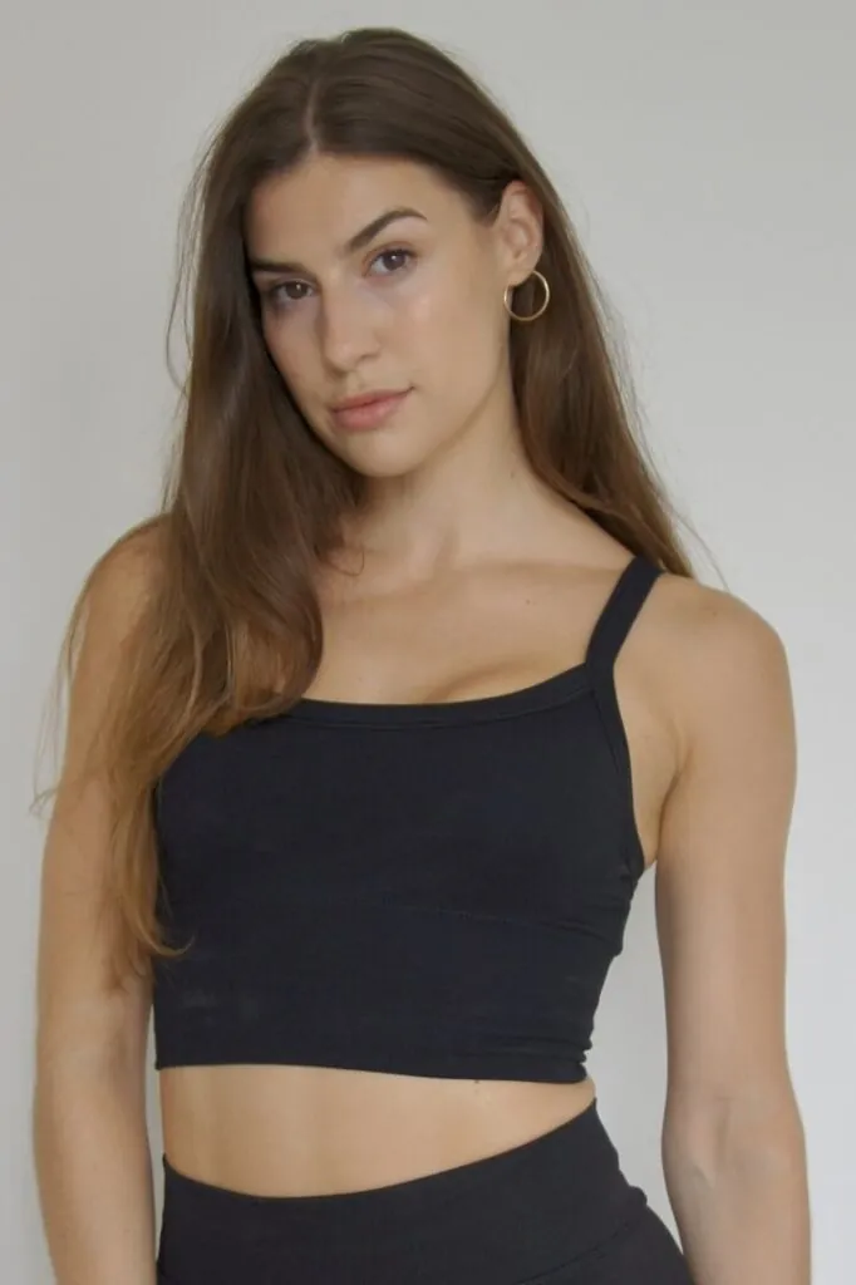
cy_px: 642
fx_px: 1499
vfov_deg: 46.4
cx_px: 428
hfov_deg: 31.9
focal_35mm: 42
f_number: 2.8
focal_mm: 28
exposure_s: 1/60
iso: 100
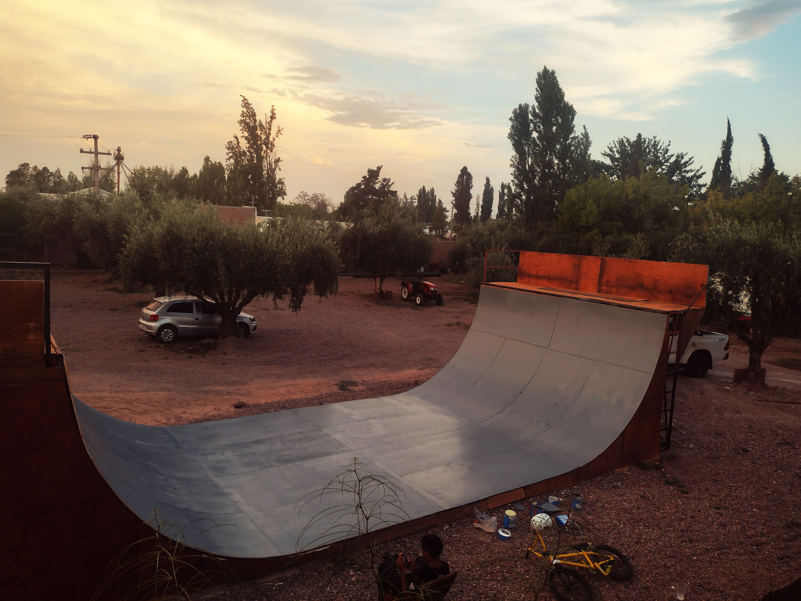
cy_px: 300
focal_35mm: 27
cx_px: 400
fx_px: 625
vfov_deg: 51.4
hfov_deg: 65.3
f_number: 1.7
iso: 100
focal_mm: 4.71
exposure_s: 1/173
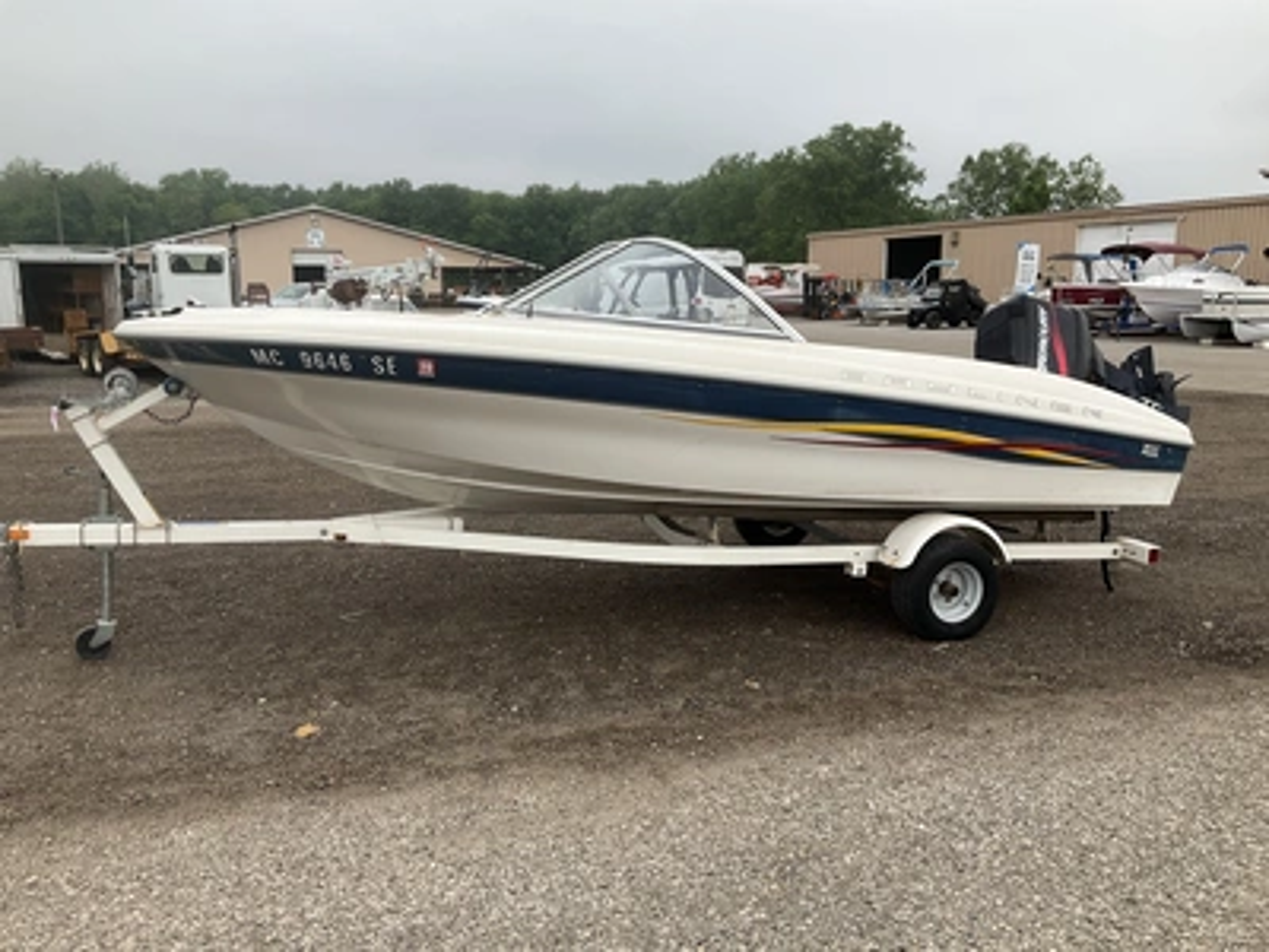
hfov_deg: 61.7
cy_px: 476
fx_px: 1063
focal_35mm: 29
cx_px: 634
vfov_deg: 48.2
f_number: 1.8
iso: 25
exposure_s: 1/1311
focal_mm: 3
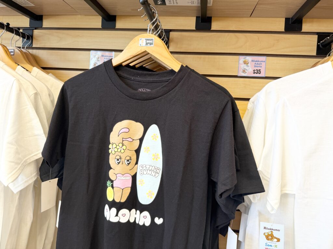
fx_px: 231
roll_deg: -4.1
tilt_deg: -1.6
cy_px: 124
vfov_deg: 56.8
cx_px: 166
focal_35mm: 24
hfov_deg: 71.6
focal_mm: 6.76
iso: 125
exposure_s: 1/120
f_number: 1.78
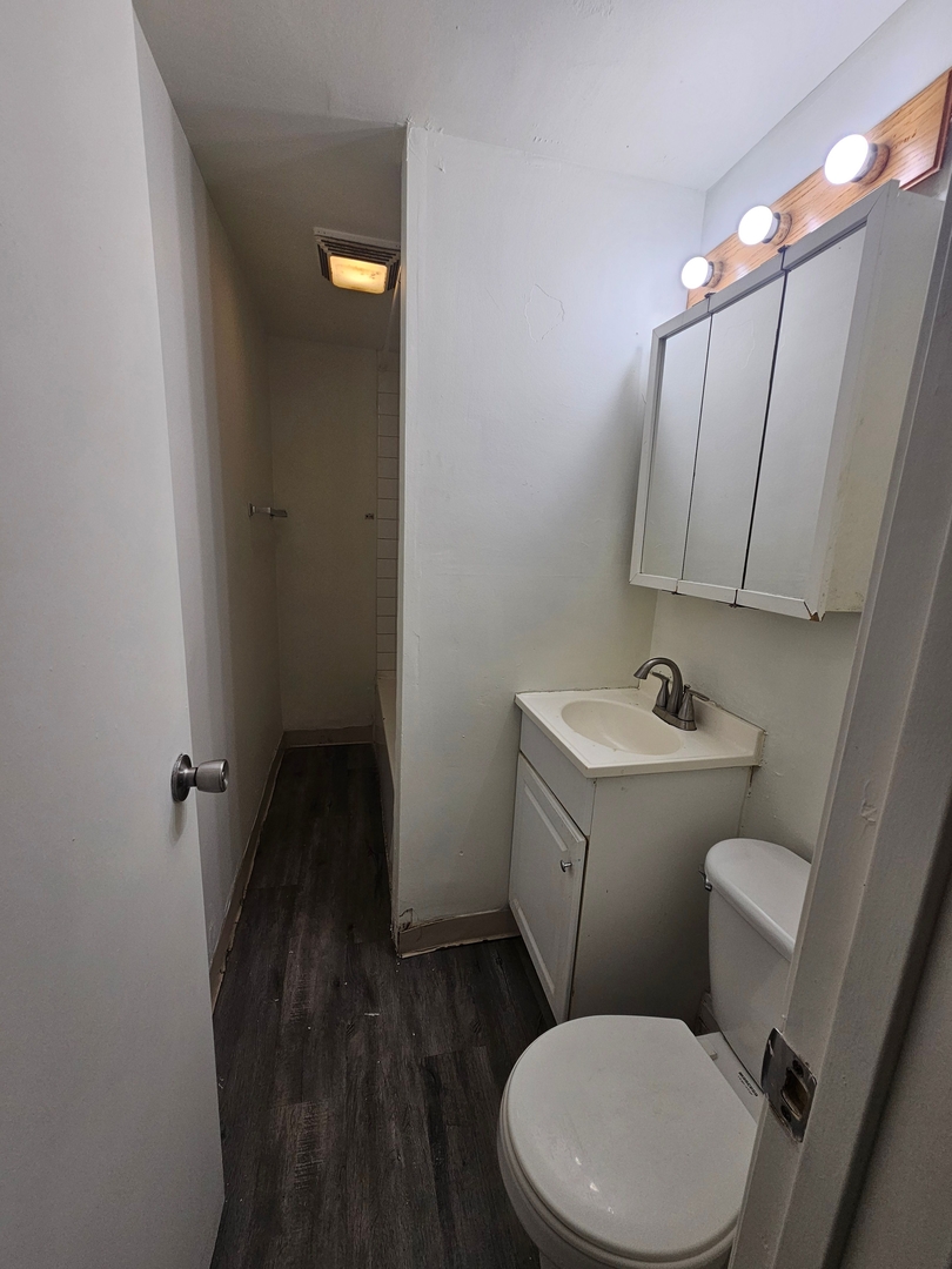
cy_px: 634
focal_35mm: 13
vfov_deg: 106.2
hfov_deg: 89.9
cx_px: 476
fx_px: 477
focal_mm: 2.2
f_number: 2.2
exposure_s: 1/120
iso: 80
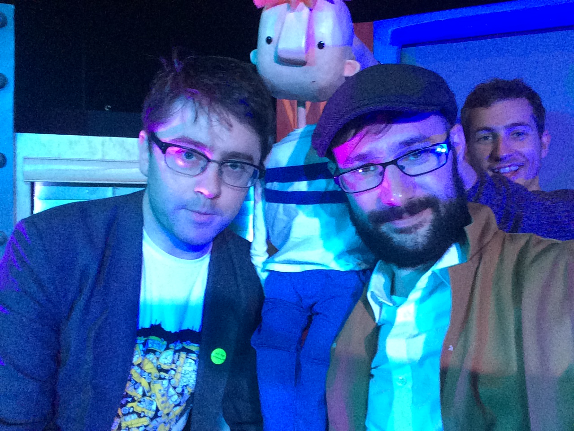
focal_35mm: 31
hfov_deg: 58.4
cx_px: 287
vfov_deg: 45.4
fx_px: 514
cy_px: 216
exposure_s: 1/33
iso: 400
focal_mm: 2.15
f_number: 2.4
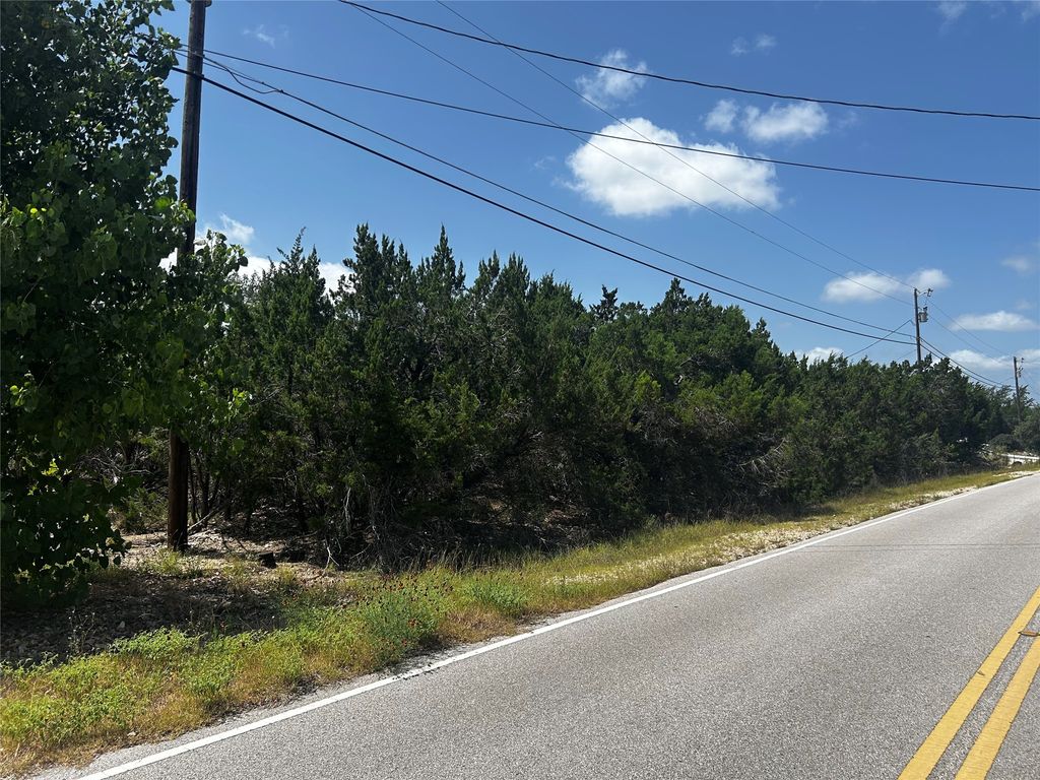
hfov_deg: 67.3
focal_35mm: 26
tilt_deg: +3.8
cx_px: 520
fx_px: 781
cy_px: 390
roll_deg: +0.1
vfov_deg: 53.1
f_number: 1.5
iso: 50
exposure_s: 1/4274
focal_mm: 5.7
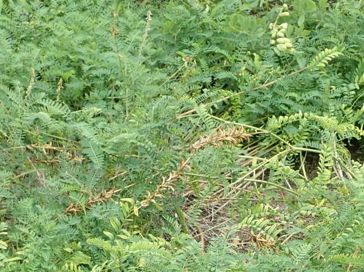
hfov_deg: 26.6
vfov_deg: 19.1
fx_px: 767
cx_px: 223
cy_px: 321
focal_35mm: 73
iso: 100
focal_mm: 5.5
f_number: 3.2
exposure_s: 1/160
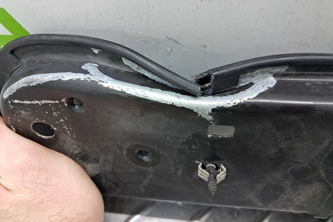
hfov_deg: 63.6
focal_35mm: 29
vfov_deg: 44.9
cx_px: 170
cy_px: 102
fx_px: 268
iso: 320
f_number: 1.8
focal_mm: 4
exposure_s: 1/50
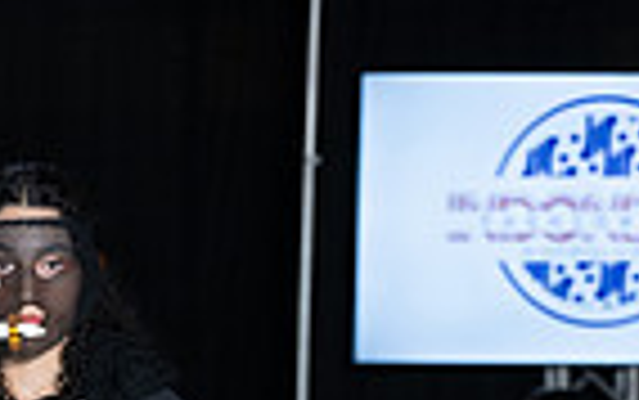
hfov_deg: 6.2
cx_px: 18
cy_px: 966
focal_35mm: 340
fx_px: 5926
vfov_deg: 3.8
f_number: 5.6
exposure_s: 1/160
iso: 1250
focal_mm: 105
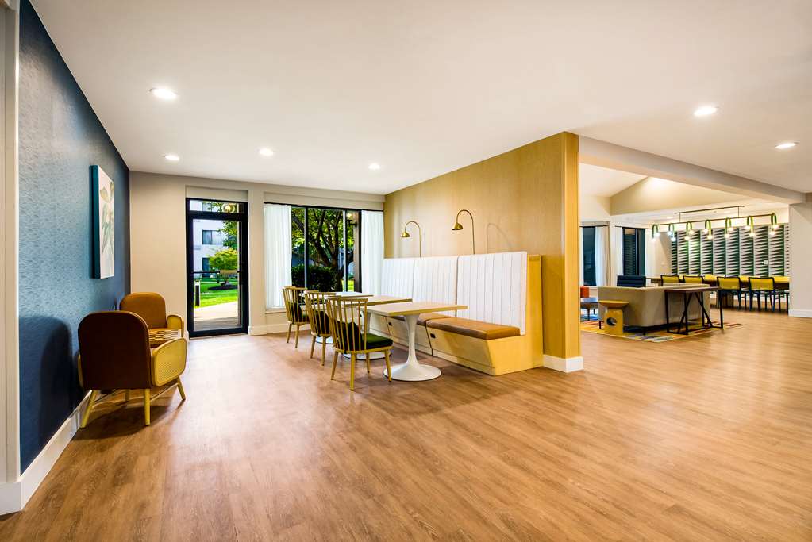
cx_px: 406
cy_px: 271
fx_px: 338
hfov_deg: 100.4
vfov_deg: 77.4
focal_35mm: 15
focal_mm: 15
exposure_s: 1/8
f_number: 8
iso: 400
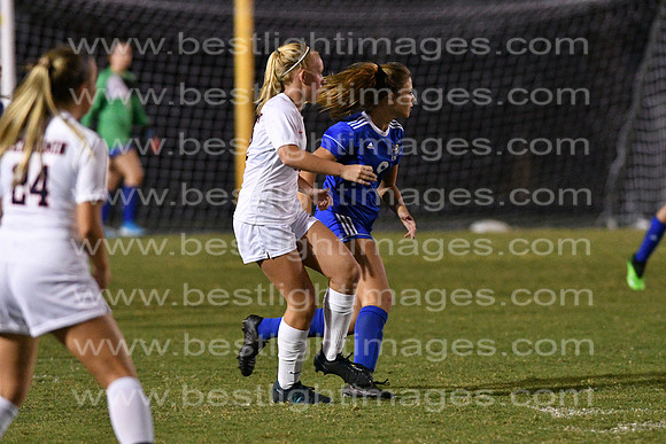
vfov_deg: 3.1
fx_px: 8327
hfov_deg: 4.6
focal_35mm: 450
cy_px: 222
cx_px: 333
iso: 10000
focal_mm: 300
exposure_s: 1/640
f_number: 3.5
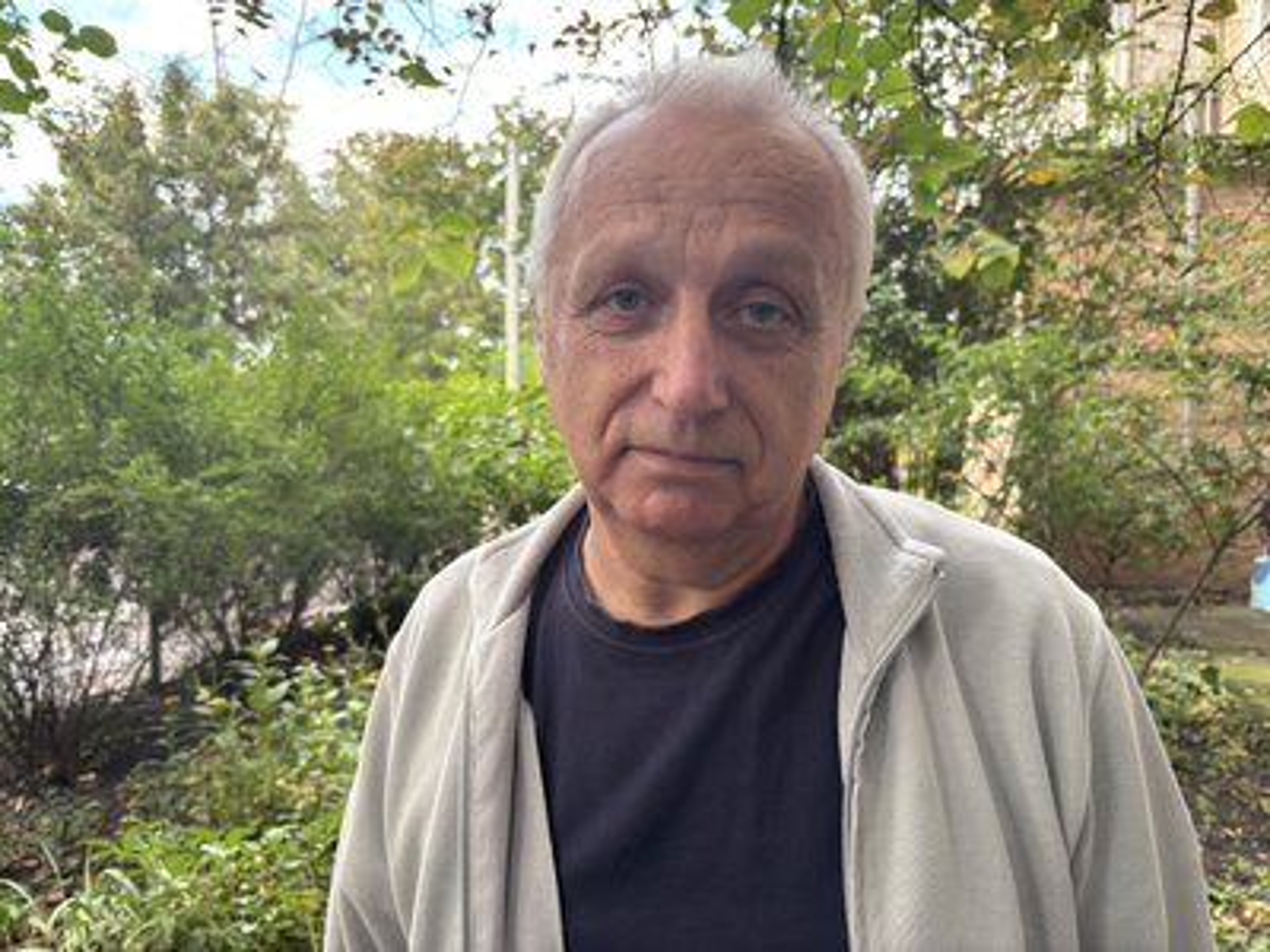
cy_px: 476
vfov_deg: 53.1
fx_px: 954
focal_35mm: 26
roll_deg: -0.5
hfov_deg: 67.3
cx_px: 635
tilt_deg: -3.9
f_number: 1.6
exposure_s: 1/121
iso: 125
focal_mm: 5.96
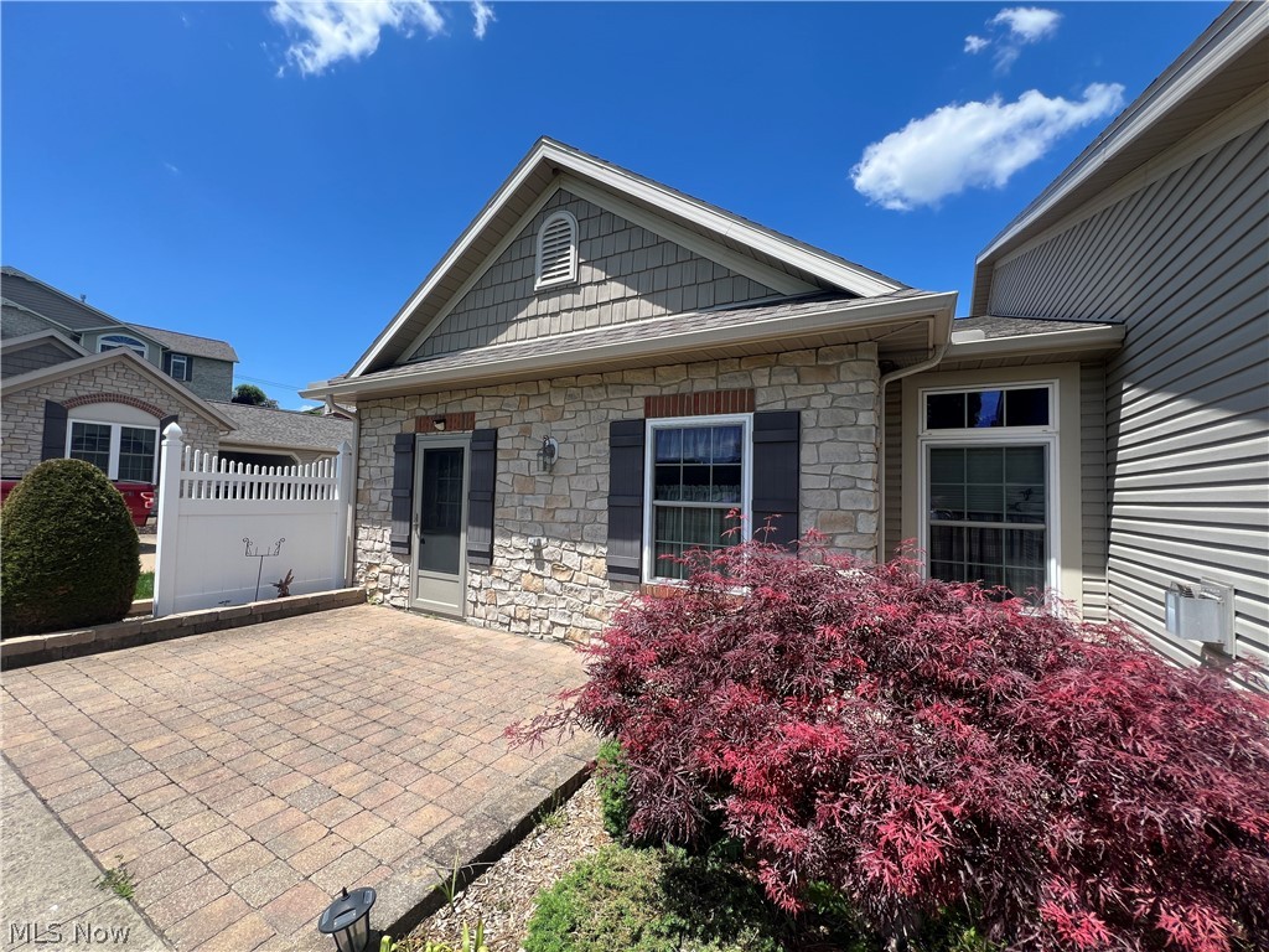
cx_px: 634
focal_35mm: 13
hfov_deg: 106.2
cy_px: 476
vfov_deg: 89.9
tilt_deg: +1.3
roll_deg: -0.8
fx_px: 477
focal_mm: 1.57
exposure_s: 1/935
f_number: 1.8
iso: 32
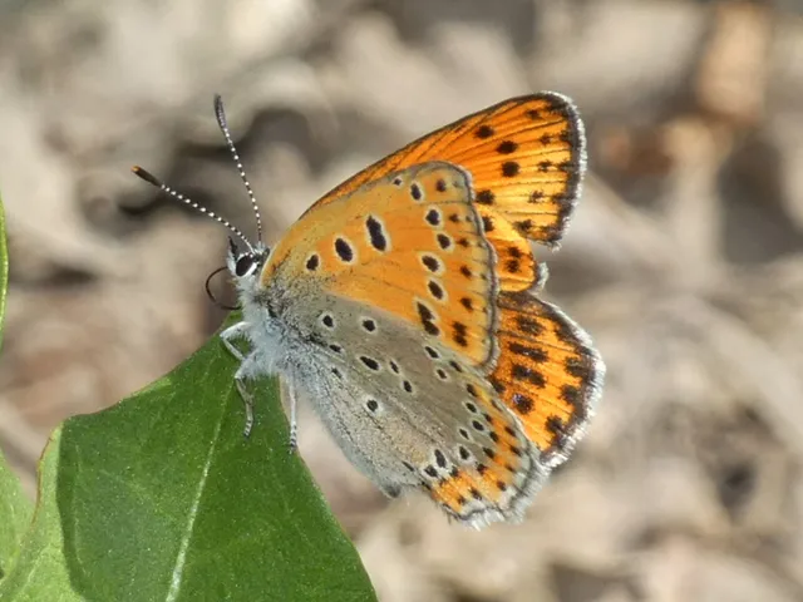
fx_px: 6959
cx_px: 402
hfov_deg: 6.6
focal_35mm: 300
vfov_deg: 5.0
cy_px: 301
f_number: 5.5
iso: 80
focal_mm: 53.8
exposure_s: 1/320
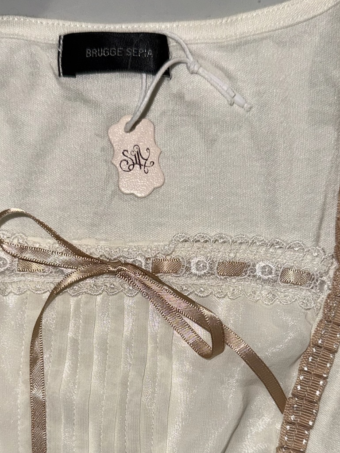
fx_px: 629
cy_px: 326
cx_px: 155
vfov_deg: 38.9
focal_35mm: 48
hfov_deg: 30.3
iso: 50
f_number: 1.78
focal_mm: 6.76
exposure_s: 1/87
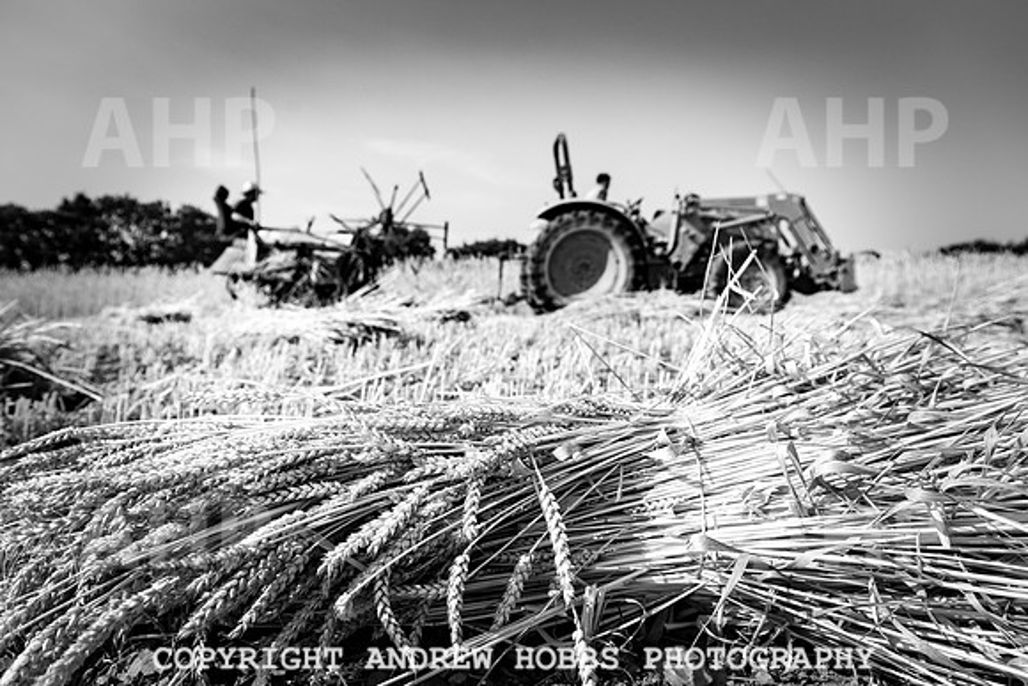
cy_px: 343
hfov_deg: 73.7
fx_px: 685
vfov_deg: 53.2
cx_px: 514
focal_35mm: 24
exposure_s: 1/1000
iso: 64
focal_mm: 24
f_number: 5.6
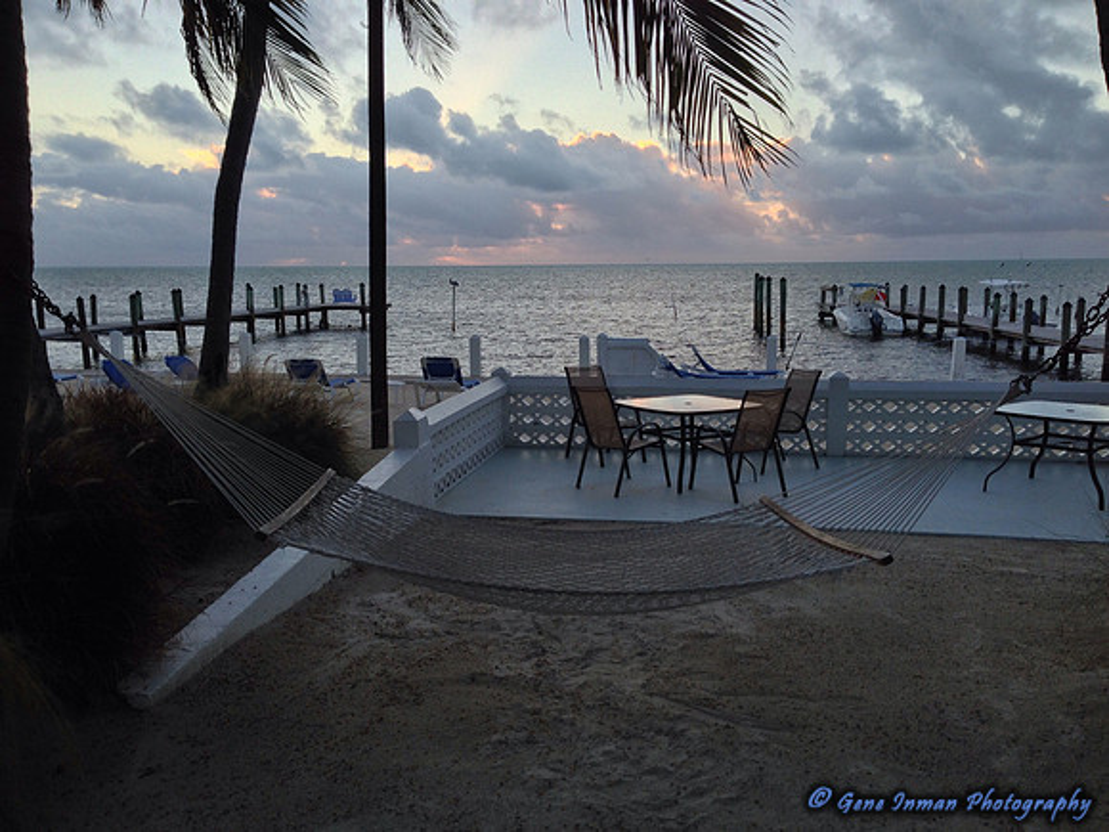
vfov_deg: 42.9
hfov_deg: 55.4
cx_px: 554
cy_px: 416
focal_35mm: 33
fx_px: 1057
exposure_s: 1/173
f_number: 2.4
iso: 50
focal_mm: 4.12
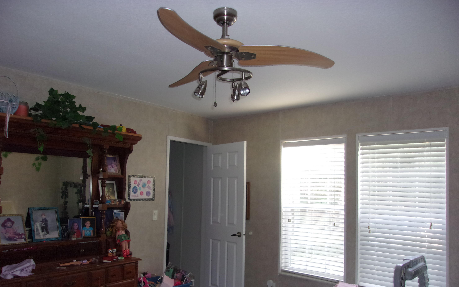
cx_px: 230
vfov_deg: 42.9
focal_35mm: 29
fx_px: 363
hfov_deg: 64.6
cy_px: 174
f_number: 3
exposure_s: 1/34
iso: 200
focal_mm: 4.9
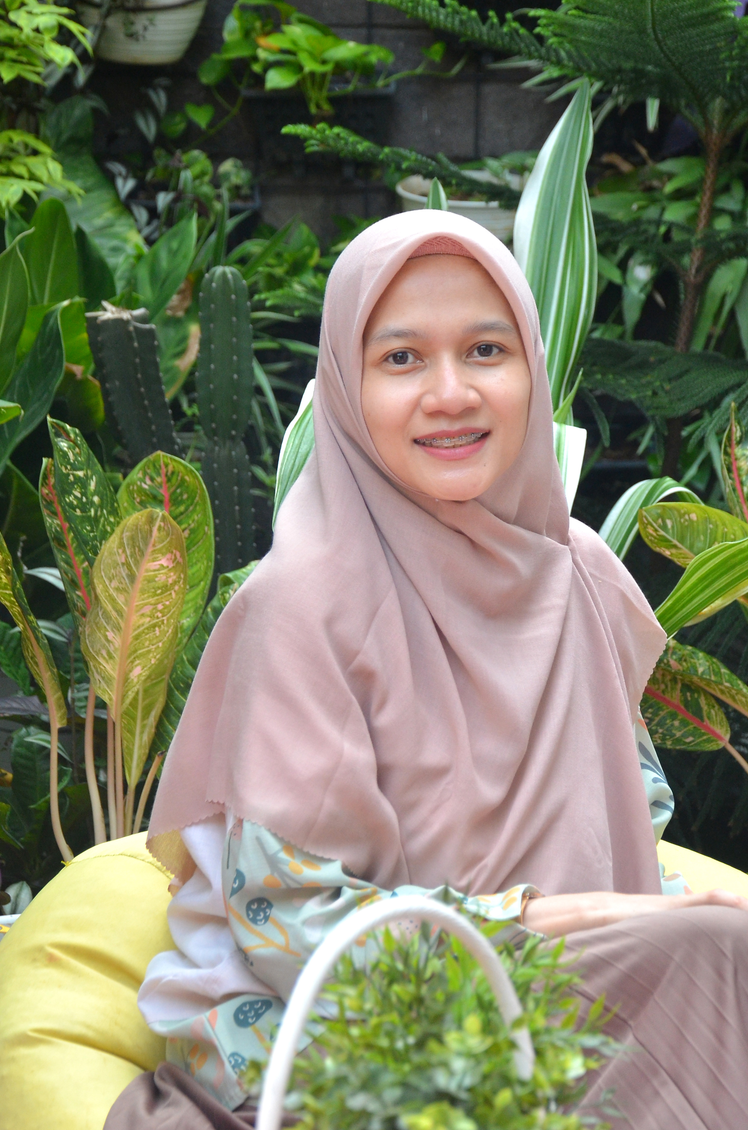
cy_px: 669
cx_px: 439
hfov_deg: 11.2
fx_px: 3820
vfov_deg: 16.8
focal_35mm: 122
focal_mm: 62
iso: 800
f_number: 5.6
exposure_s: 1/250
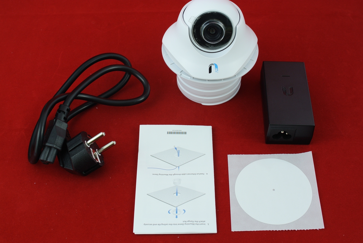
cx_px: 182
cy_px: 122
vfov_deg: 27.6
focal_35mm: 49
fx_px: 495
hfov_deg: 40.3
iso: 100
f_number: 4.5
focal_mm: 18.5
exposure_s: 1/4
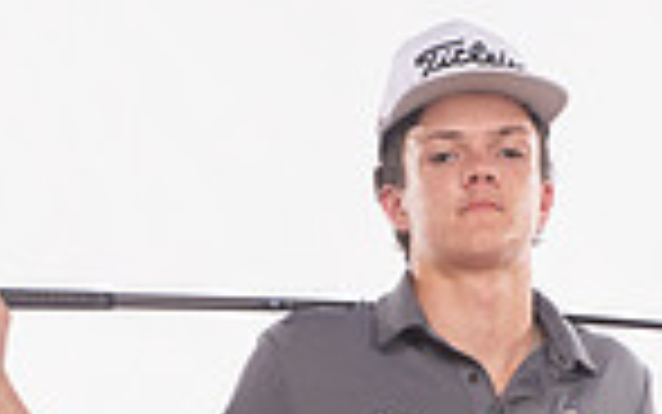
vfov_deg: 8.5
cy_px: 936
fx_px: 2599
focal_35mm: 144
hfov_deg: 14.5
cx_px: 419
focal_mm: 46
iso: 250
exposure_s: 1/320
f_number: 5.6
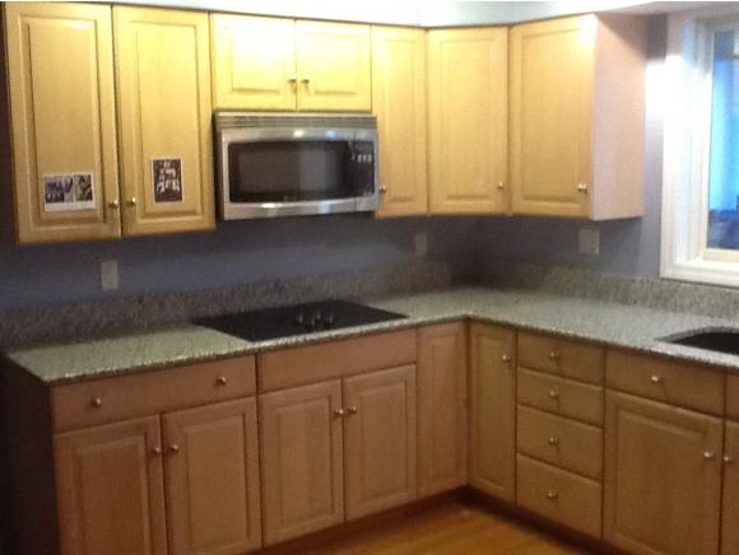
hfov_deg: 42.9
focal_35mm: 44
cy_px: 278
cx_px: 370
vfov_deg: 32.9
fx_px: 940
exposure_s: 1/30
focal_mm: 2.03
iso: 200
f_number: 2.4
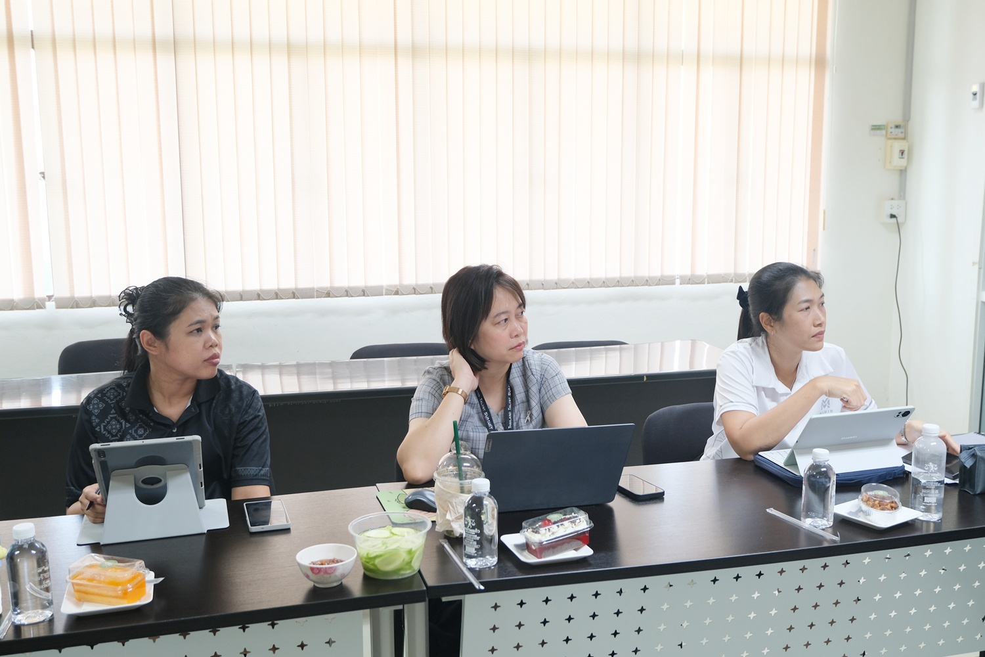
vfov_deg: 36.9
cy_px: 328
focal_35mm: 36
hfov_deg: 53.1
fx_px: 985
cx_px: 492
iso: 640
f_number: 4.4
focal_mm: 24.2
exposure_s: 1/30
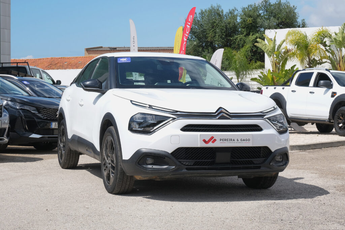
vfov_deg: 20.0
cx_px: 172
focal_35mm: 68
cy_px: 115
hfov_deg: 29.7
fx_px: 652
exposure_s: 1/250
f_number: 9
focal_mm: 45
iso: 160
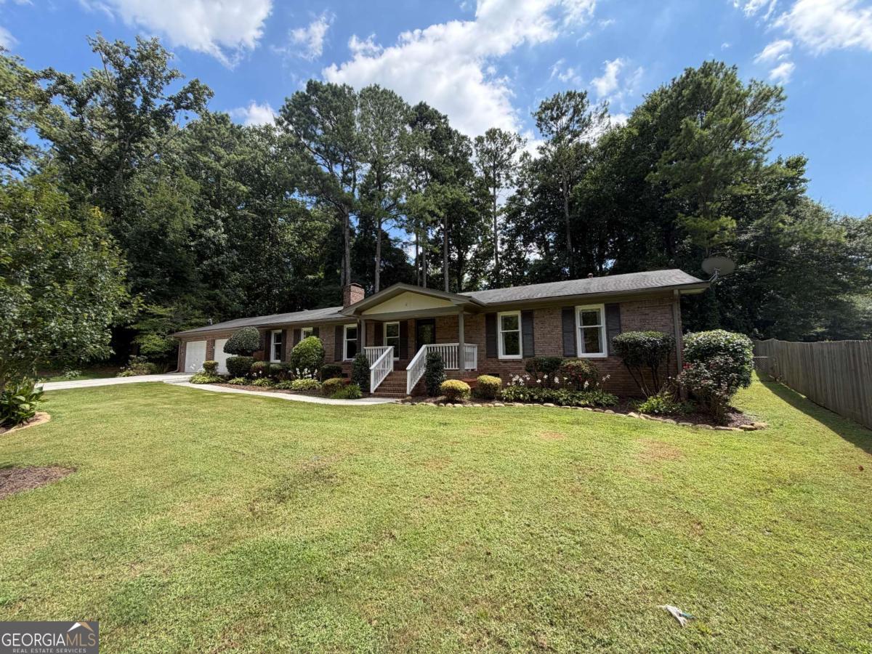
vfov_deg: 85.7
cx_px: 436
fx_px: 353
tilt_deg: +6.5
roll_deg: +1.1
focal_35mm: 14
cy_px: 327
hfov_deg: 102.1
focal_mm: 2.22
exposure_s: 1/613
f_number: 2.2
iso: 40
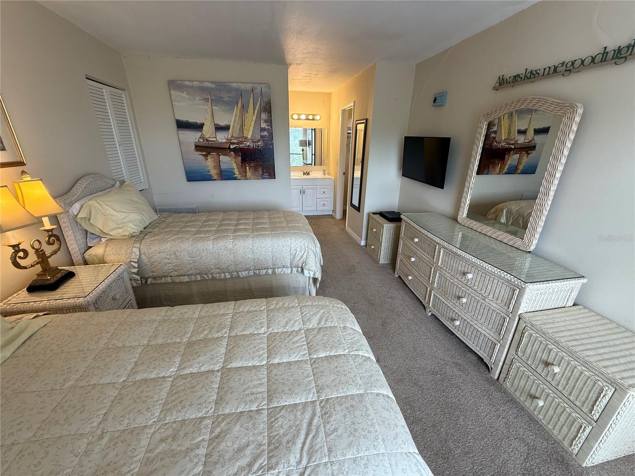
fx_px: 257
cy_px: 238
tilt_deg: -20.5
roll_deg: -1.4
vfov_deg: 85.7
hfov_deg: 102.1
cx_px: 318
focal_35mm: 14
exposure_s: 1/120
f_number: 2.2
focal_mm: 2.22
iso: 125
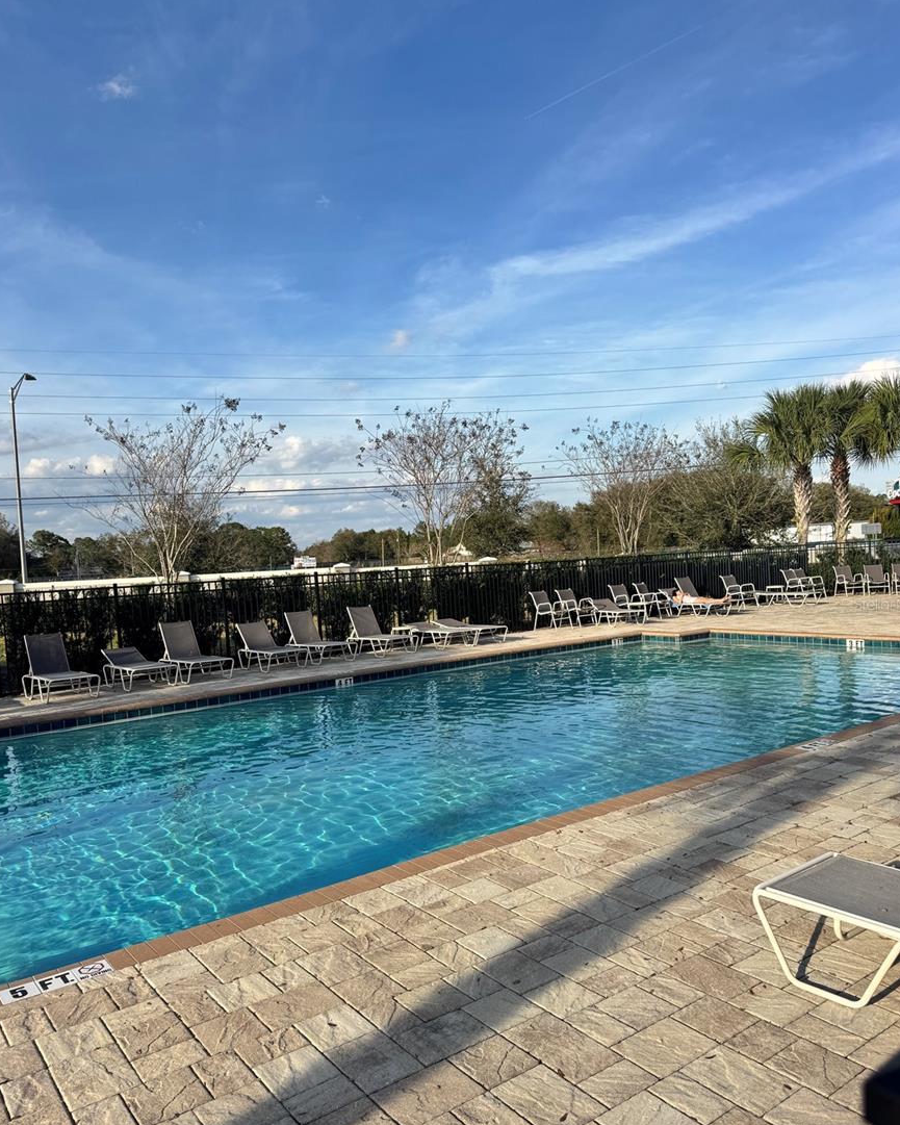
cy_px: 604
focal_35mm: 26
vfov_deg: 65.9
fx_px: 866
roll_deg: +3.0
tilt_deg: -3.7
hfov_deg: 54.9
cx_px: 459
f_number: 1.78
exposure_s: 1/1980
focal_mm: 6.76
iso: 80
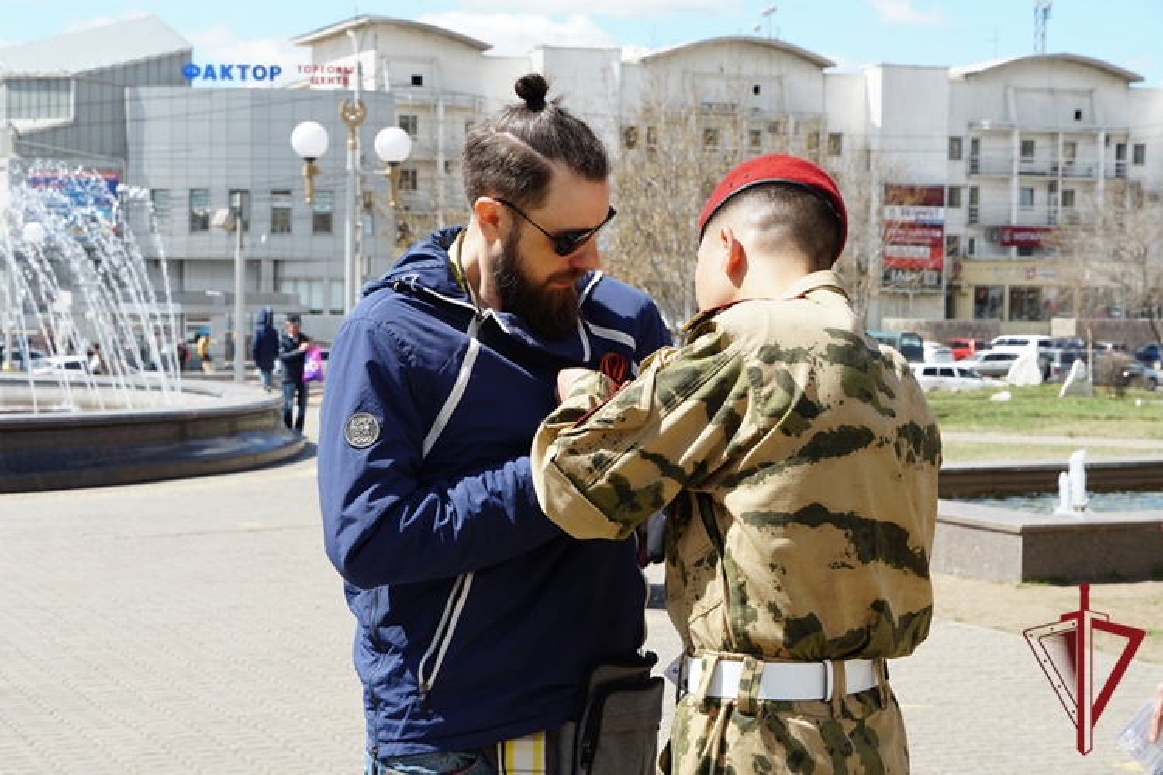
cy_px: 388
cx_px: 582
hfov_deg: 27.5
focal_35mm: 74
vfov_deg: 18.5
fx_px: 2374
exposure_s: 1/125
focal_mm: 49
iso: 100
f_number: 9
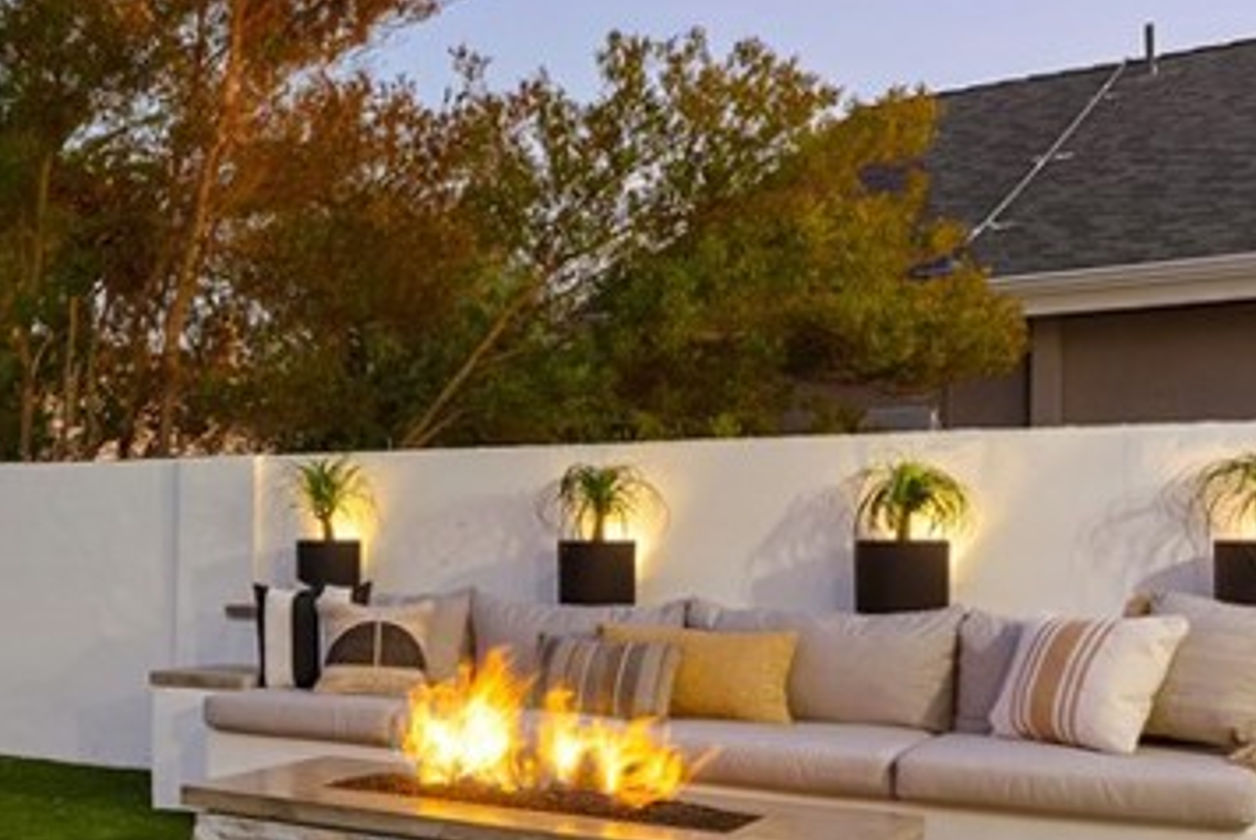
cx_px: -289
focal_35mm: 46
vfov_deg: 29.1
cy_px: 542
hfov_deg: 33.7
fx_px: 1606
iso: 100
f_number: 9
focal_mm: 16
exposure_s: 2
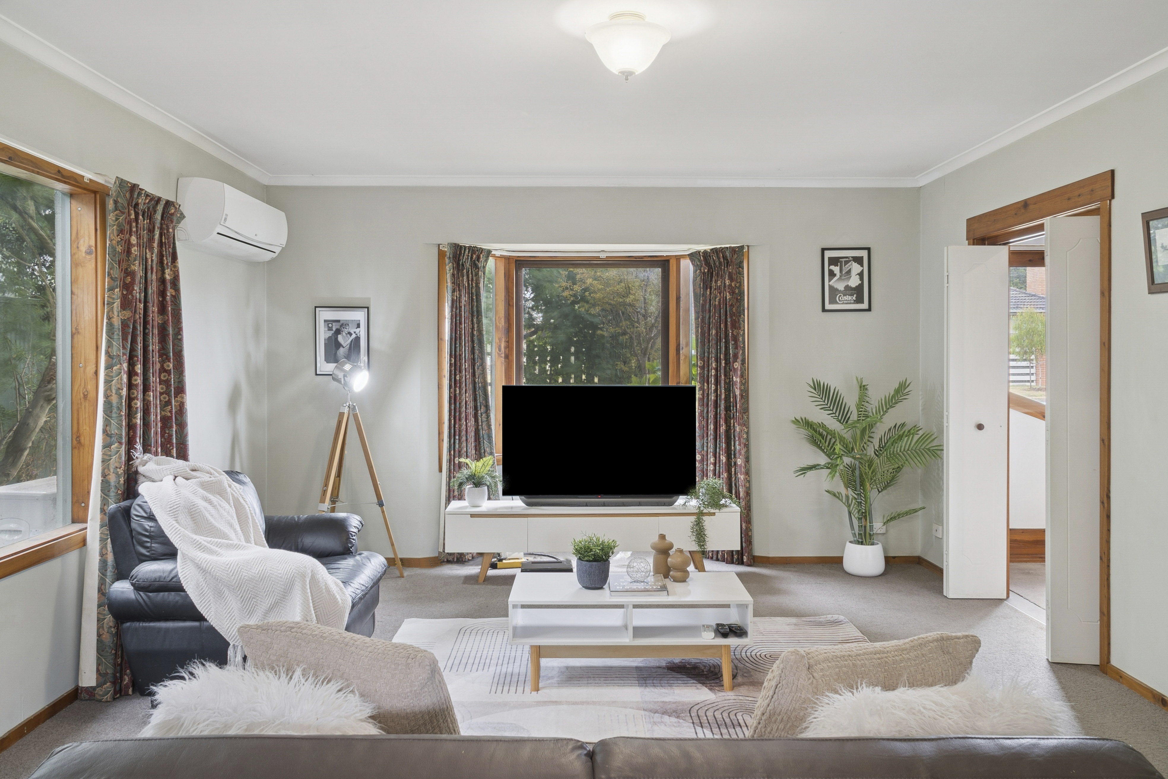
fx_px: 876
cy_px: 390
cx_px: 584
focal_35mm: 27
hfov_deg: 67.4
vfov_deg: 47.9
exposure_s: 4
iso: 100
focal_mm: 18
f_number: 11
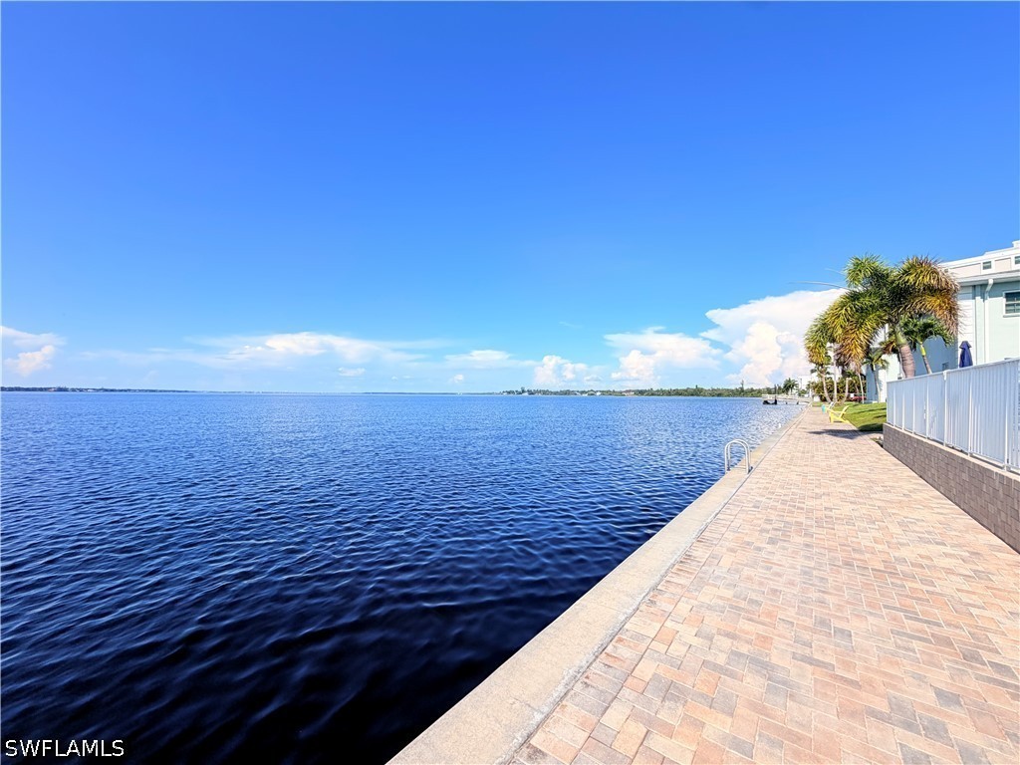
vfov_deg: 85.7
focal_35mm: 14
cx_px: 510
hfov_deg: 102.1
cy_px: 382
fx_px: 413
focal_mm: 2.22
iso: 20
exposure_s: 1/1050
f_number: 2.2
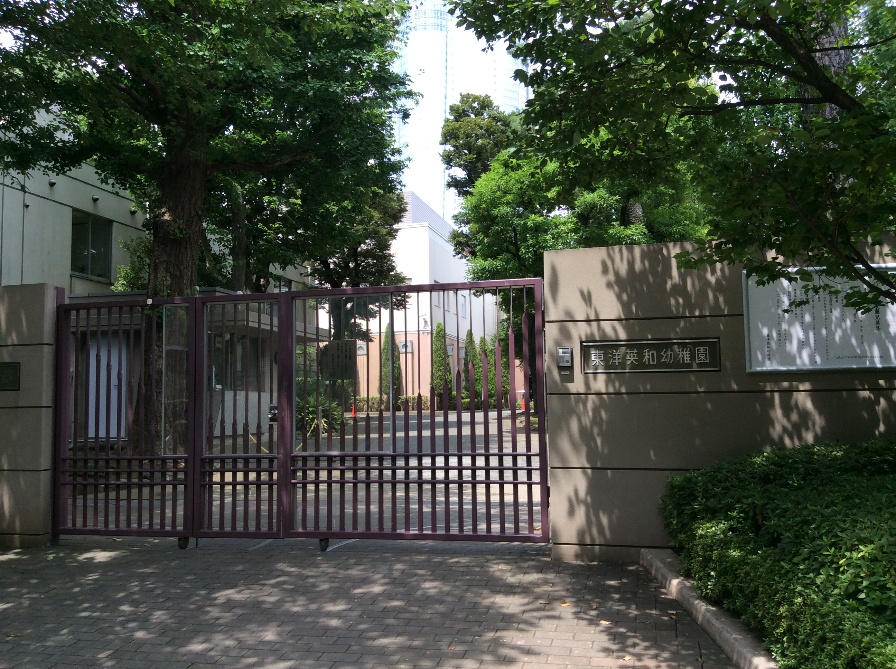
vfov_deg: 44.1
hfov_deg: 56.9
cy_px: 334
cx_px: 448
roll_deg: +0.7
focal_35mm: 32
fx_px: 827
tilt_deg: +4.6
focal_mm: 3.3
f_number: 2.4
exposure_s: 1/440
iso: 32
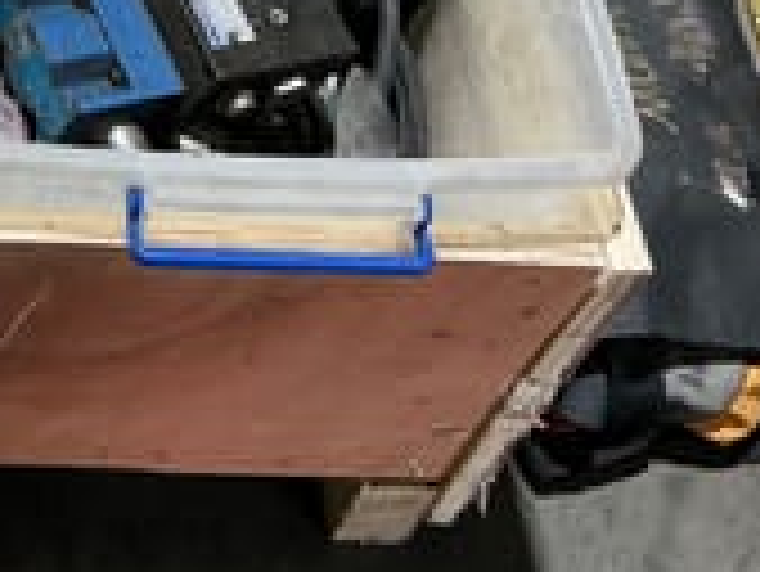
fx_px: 1824
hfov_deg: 20.5
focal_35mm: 83
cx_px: -351
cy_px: -115
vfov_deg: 17.0
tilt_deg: -49.5
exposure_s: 1/50
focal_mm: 3
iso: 50
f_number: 1.8
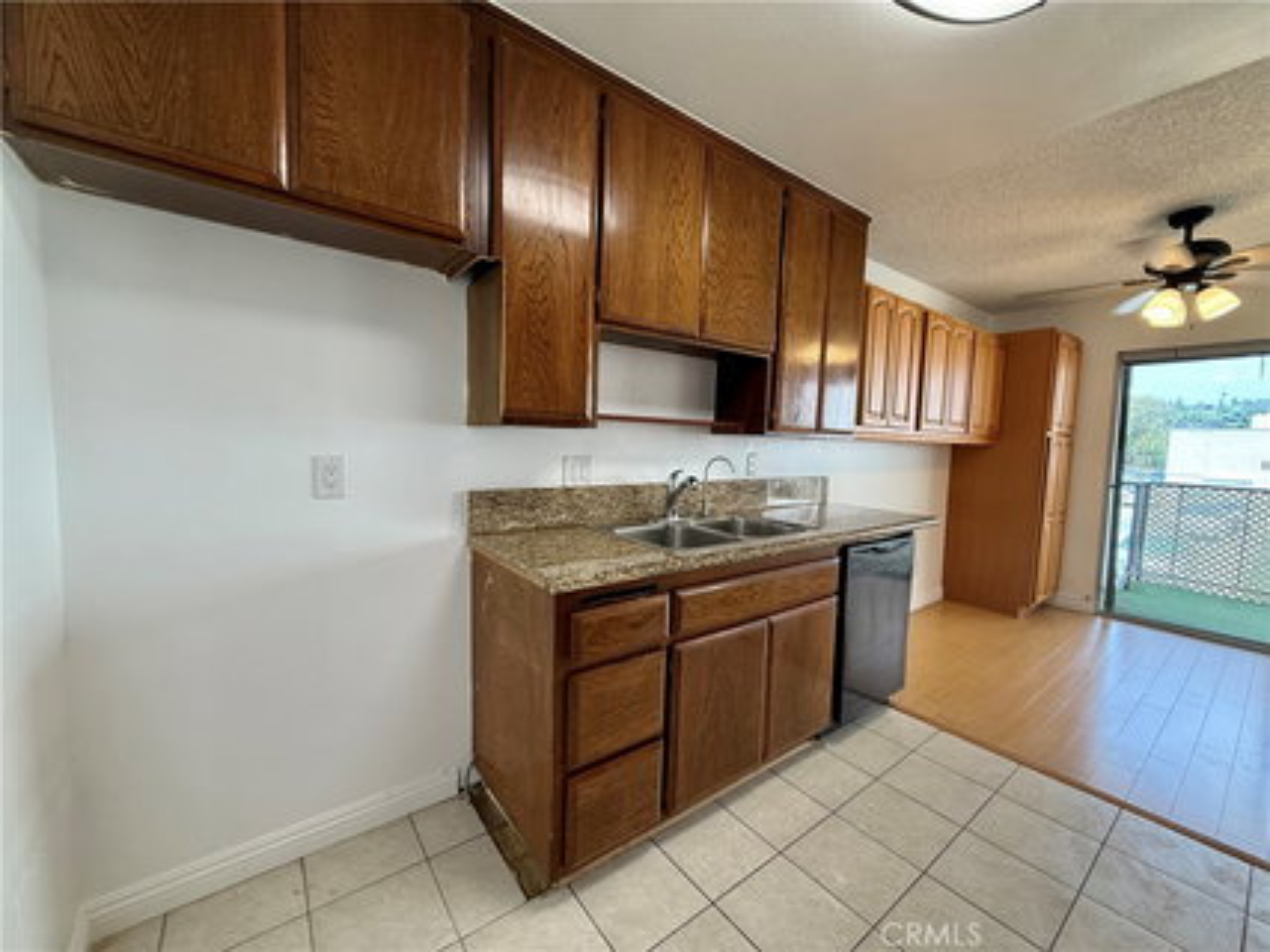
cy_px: 476
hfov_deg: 102.1
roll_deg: -1.0
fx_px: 513
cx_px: 635
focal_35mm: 14
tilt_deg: -3.2
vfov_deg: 85.6
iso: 160
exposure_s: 1/120
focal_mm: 2.22
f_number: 2.2
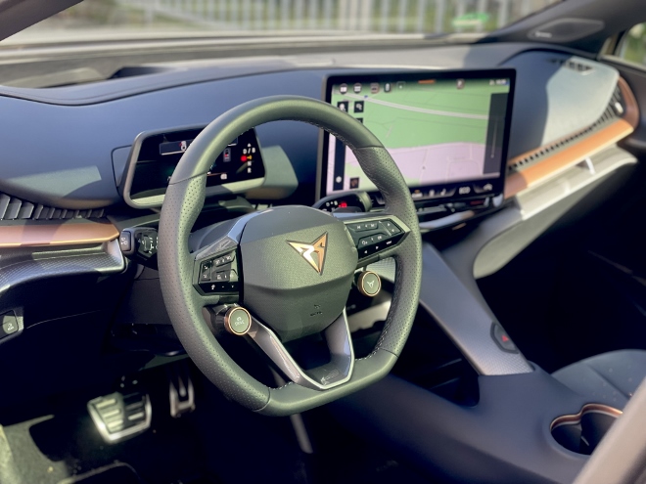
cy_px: 242
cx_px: 323
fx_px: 970
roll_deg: -3.4
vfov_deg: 28.0
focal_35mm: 52
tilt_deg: -21.5
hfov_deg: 36.8
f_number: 2
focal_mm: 6
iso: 50
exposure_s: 1/122
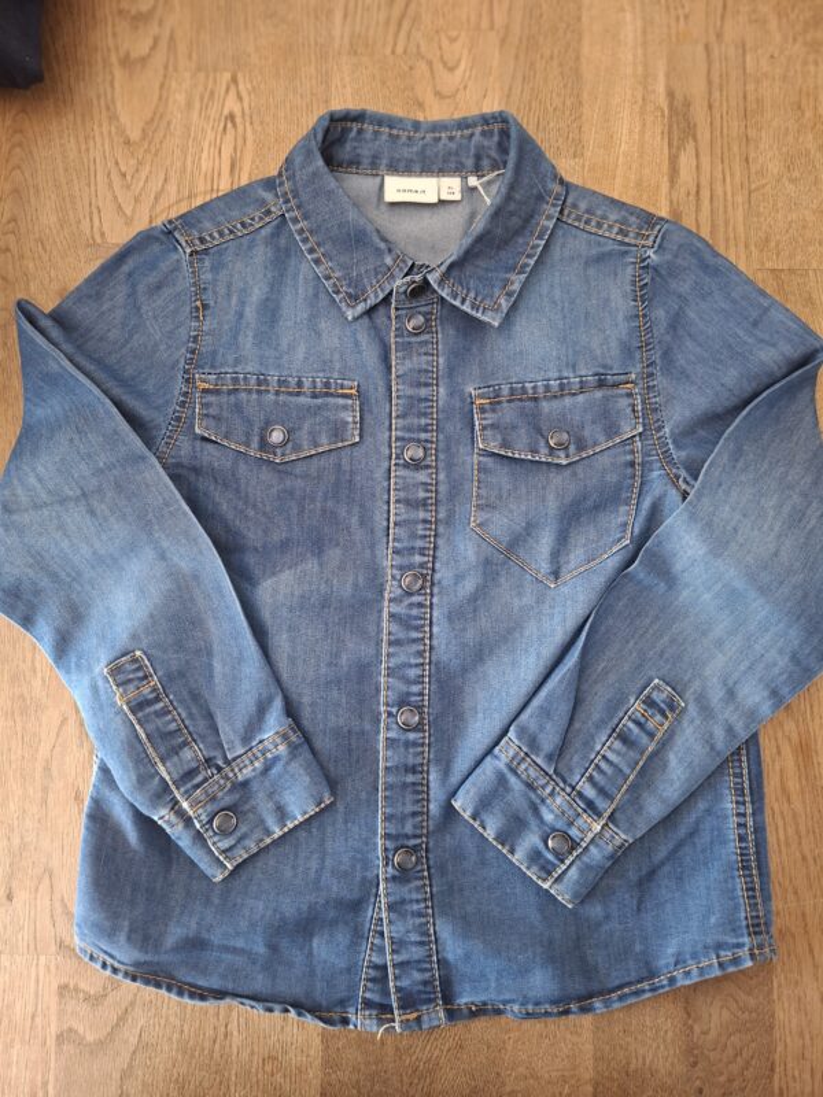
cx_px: 412
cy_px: 548
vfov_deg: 73.9
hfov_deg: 58.9
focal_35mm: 23
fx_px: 729
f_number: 1.8
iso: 400
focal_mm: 5.54
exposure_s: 1/33
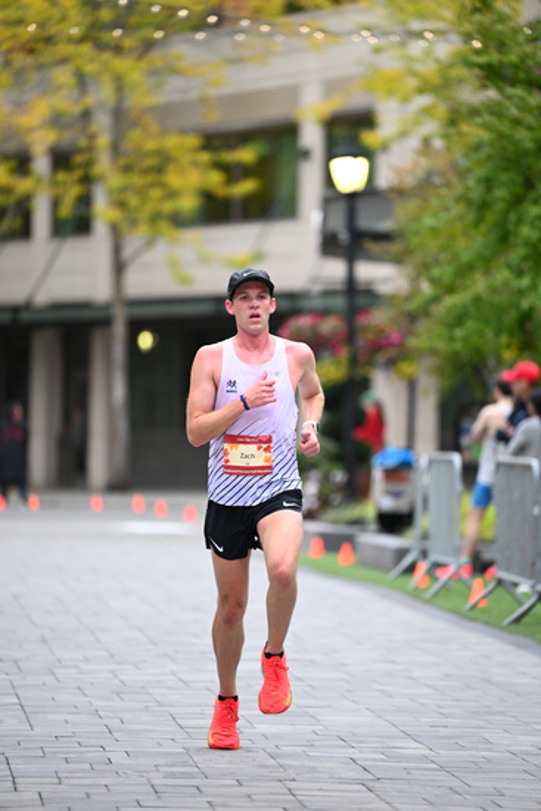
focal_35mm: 200
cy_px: 406
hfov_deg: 6.9
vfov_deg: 10.3
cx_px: 270
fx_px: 4505
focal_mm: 200
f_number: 2.8
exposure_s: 1/800
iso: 1600
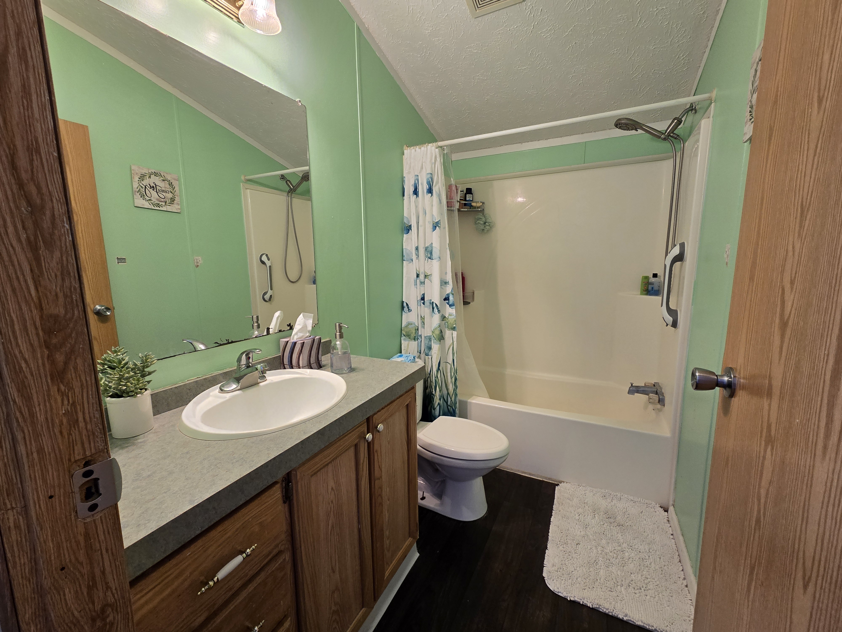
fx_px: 316
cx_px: 421
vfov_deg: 89.9
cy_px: 316
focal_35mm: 13
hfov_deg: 106.2
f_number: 2.2
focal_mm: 2.2
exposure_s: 1/60
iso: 125
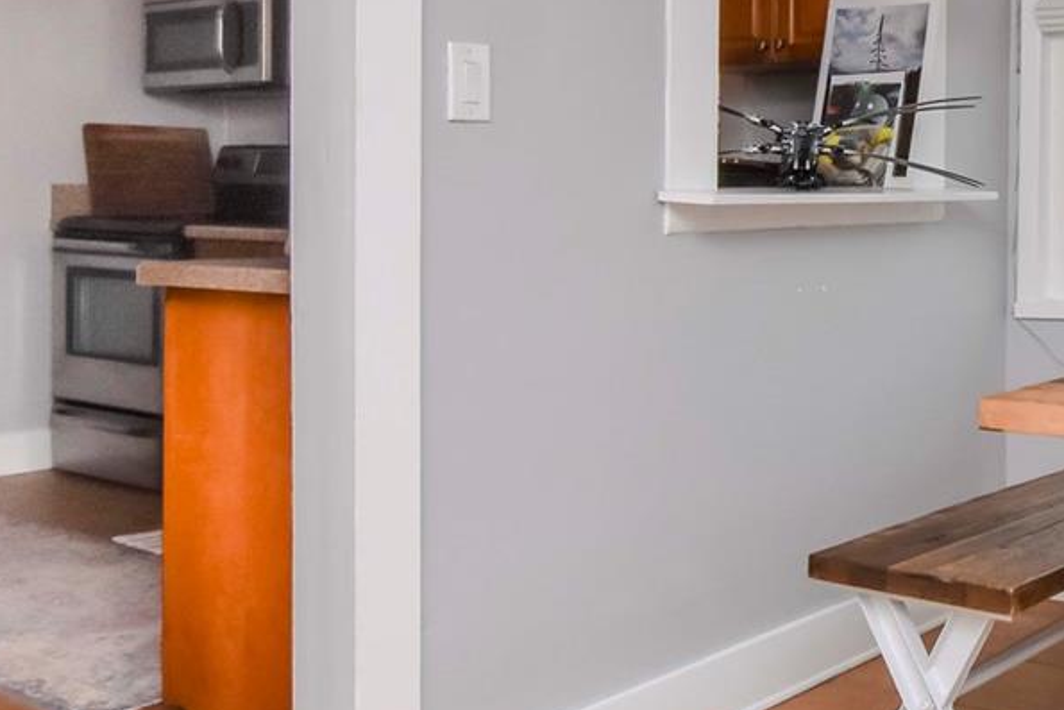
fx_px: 1311
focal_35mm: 44
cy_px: 229
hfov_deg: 40.0
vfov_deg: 30.1
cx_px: 1010
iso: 800
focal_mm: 11
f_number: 13
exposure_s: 1/160
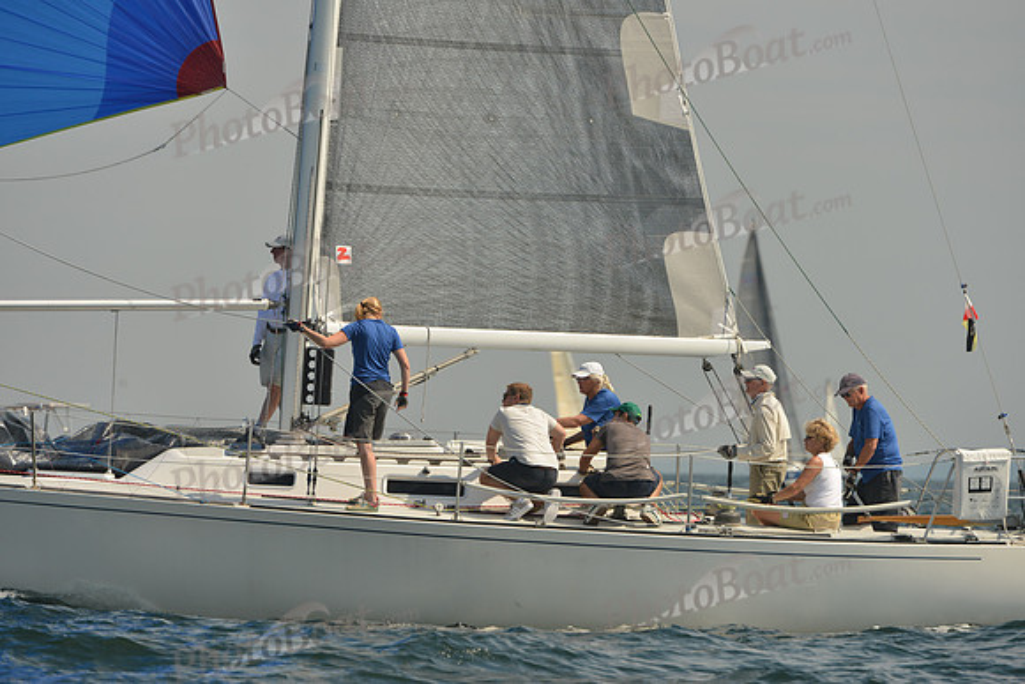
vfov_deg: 3.4
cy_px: 342
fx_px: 11391
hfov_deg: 5.2
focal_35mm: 400
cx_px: 512
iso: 320
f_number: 7.1
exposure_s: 1/1250
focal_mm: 400
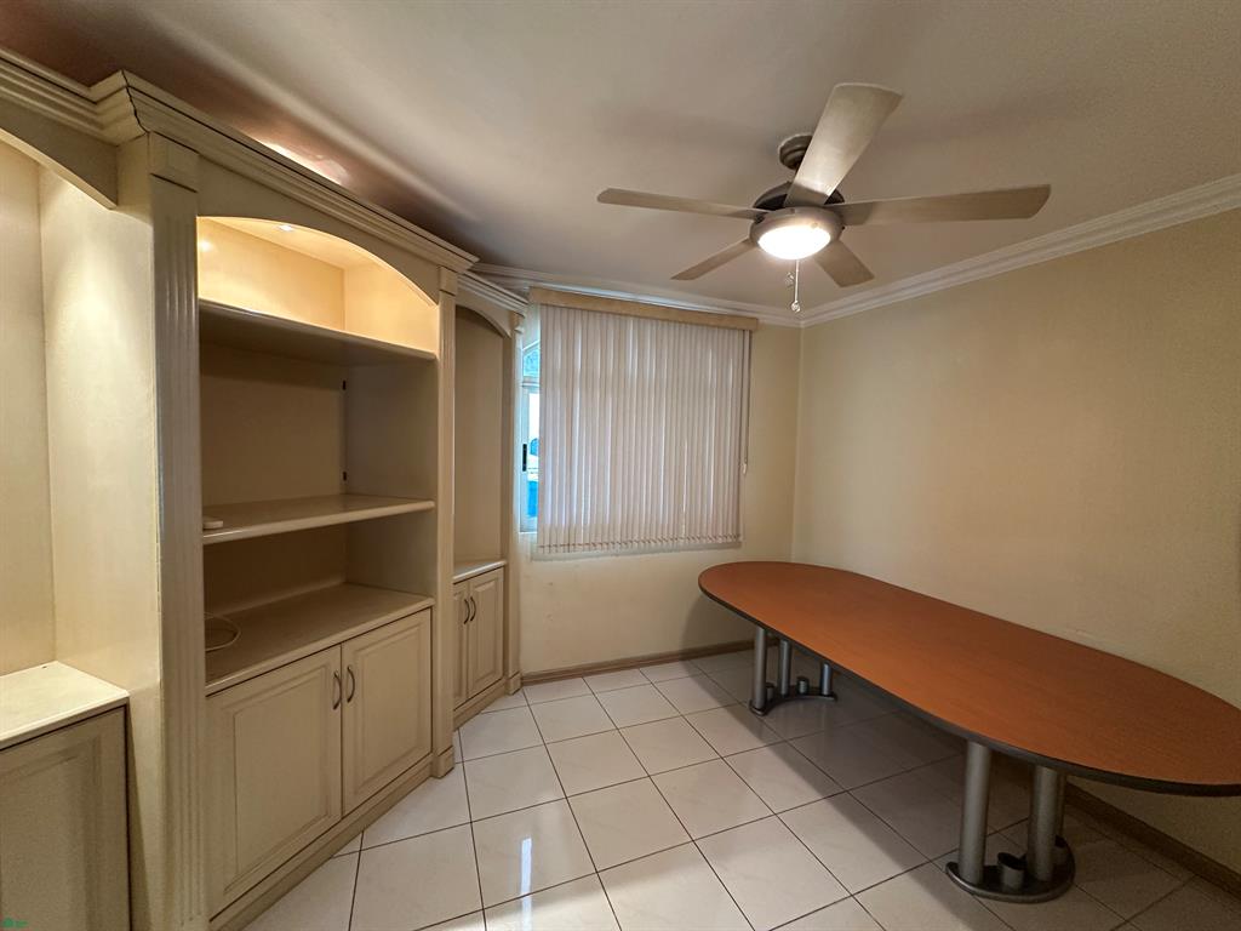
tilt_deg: +0.1
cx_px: 620
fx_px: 502
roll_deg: -1.4
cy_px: 466
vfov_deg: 85.7
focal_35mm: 14
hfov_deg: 102.1
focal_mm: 2.22
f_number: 2.2
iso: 400
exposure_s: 1/60
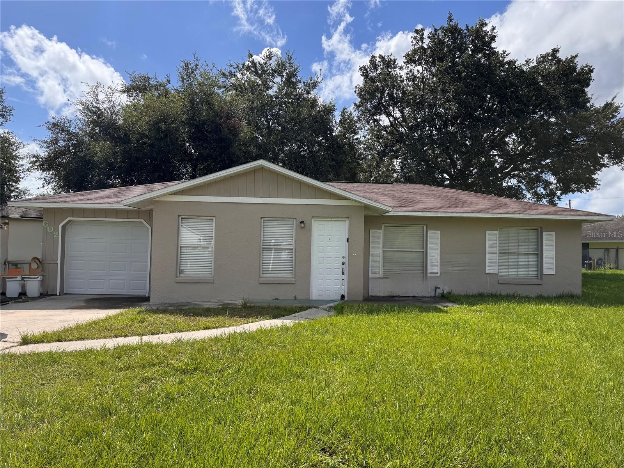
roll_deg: -1.4
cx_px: 312
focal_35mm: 24
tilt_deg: +2.0
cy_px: 234
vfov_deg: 56.8
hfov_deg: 71.6
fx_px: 433
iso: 80
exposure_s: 1/4049
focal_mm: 6.76
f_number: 1.78
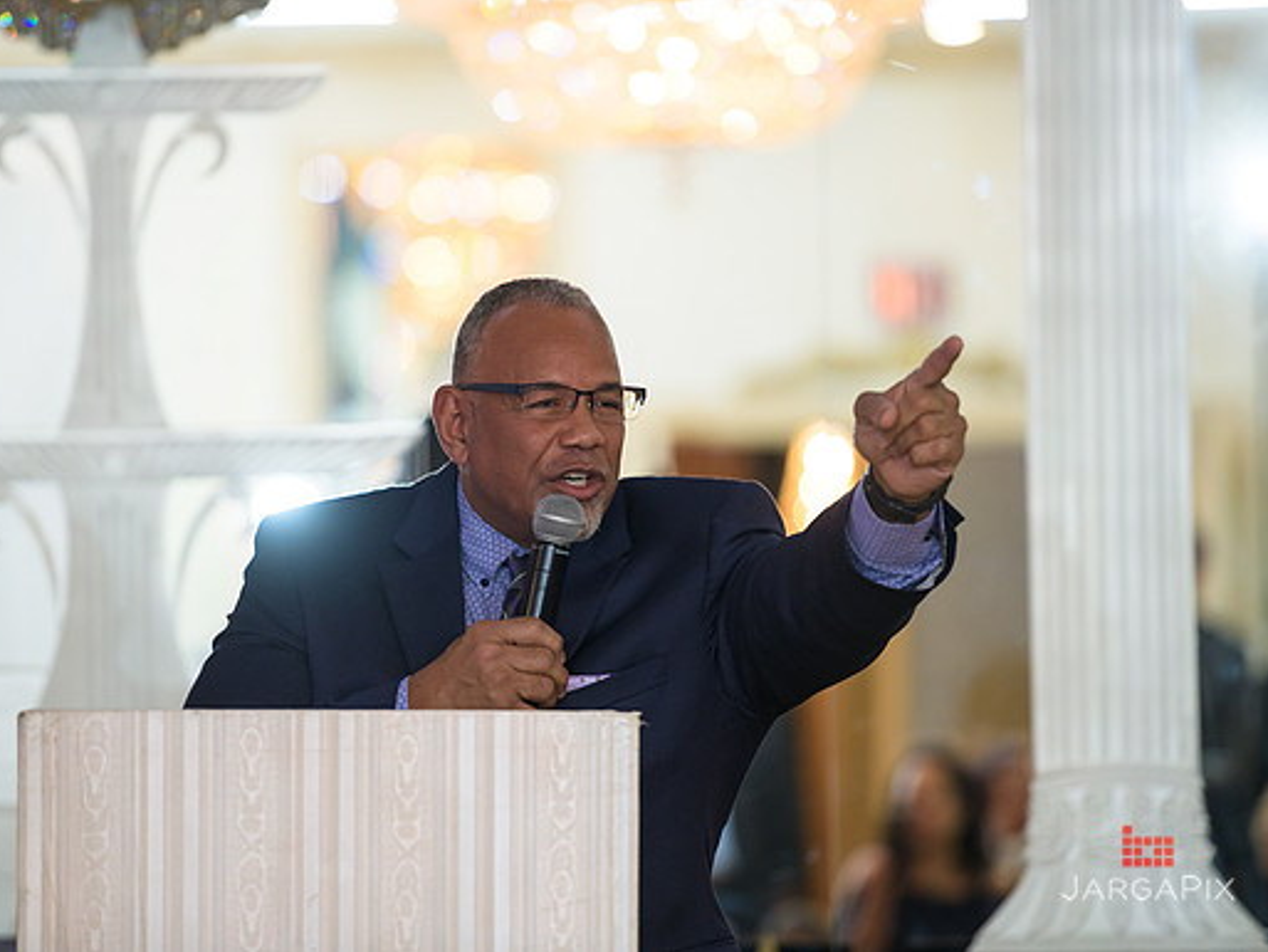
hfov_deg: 9.3
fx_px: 7767
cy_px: 476
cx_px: 581
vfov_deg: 7.0
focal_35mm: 212
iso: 1000
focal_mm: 195
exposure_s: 1/125
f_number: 3.2
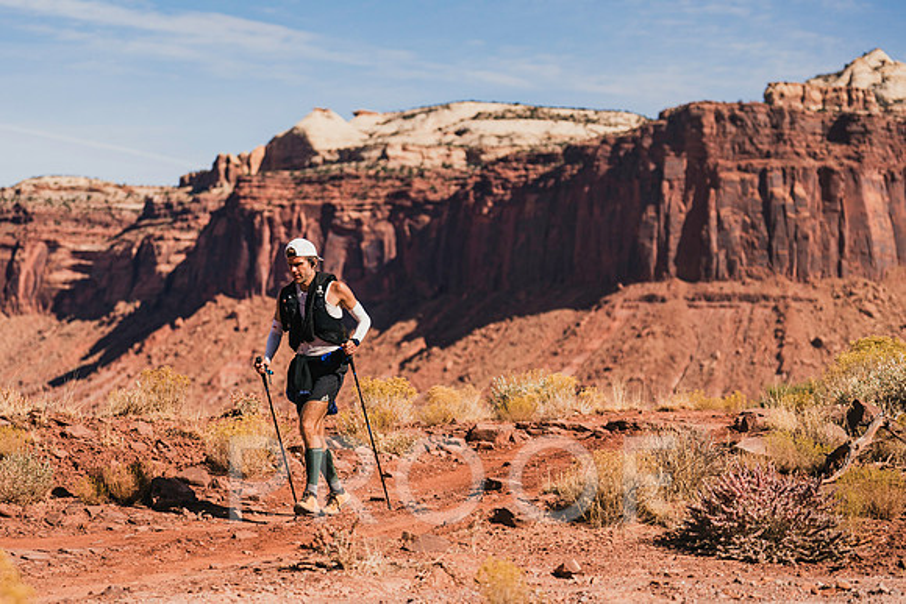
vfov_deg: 15.3
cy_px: 278
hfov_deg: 22.7
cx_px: 406
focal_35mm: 89
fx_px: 2253
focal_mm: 80
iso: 160
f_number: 2.8
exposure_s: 1/6400
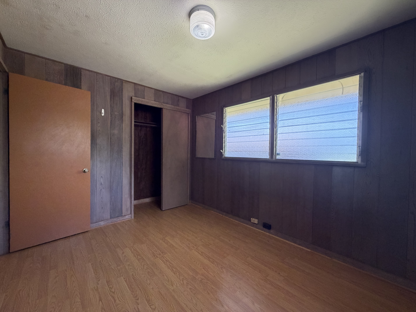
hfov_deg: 102.1
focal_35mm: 14
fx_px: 168
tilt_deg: -1.8
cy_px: 156
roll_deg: -0.2
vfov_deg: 85.7
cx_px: 208
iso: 320
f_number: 2.2
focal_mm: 2.22
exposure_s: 1/110
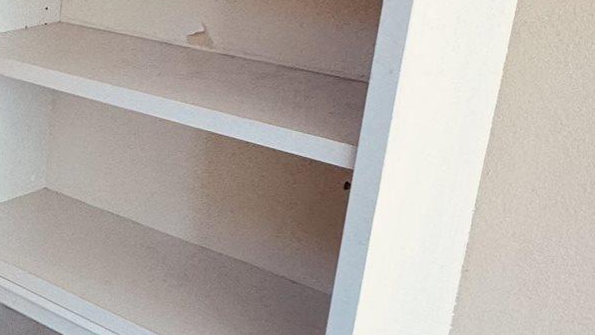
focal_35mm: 59
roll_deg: +1.0
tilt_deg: -13.3
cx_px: -266
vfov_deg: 20.1
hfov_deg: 26.8
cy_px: 54
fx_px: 931
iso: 125
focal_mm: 2.22
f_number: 2.2
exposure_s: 1/120
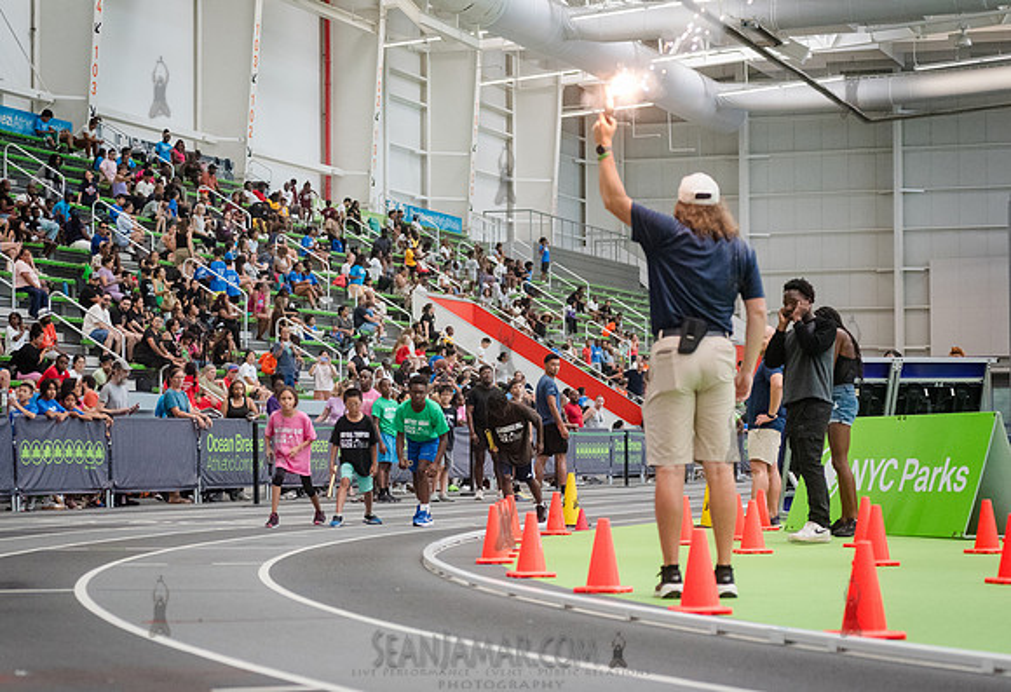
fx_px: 2562
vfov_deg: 15.4
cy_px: 382
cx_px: 439
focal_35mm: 90
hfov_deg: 22.3
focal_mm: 80
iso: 6400
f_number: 4
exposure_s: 1/1000
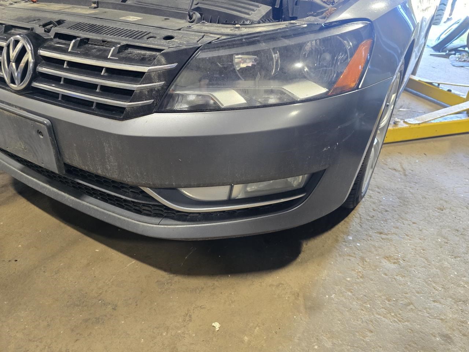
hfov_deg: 73.9
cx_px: 234
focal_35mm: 23
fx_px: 312
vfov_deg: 58.9
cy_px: 176
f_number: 1.7
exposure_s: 1/120
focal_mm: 6.3
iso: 1000
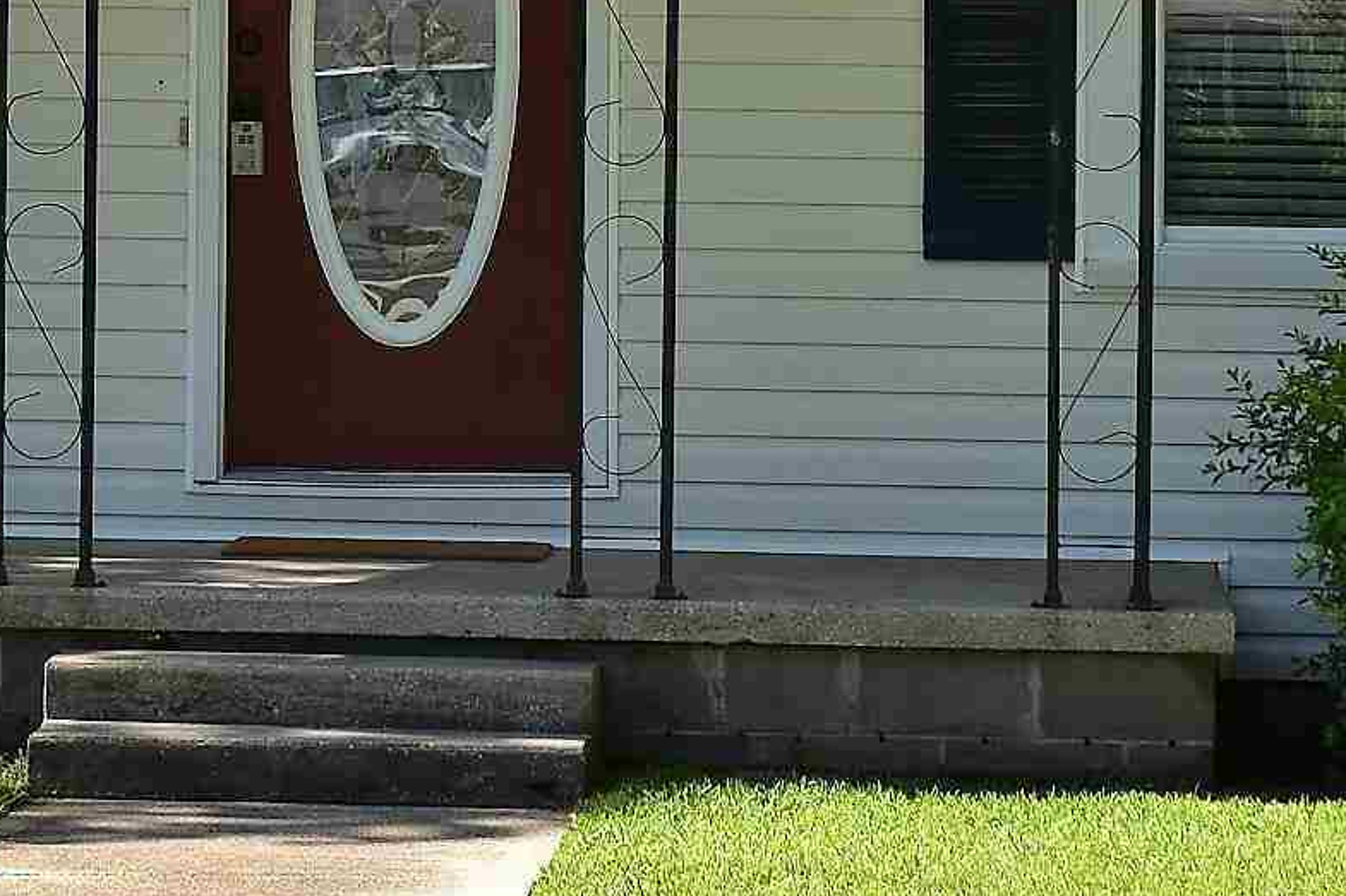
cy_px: -278
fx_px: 7289
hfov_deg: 10.5
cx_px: 242
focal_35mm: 195
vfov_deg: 7.0
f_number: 10
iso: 400
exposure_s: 1/320
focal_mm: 34
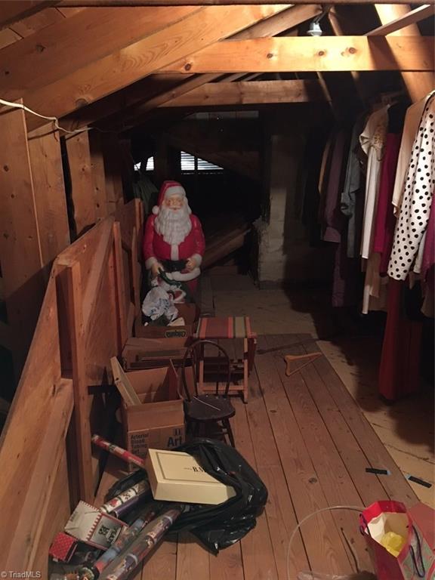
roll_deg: +0.8
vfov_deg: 61.7
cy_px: 290
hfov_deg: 48.2
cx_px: 218
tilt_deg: -14.8
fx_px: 486
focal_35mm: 29
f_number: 2.2
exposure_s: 1/4
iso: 125
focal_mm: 4.15
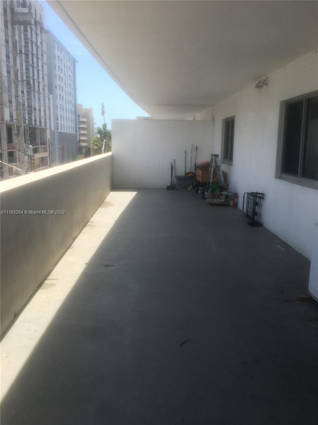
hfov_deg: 48.2
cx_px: 159
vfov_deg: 61.7
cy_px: 212
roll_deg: -1.0
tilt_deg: -8.3
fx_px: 355
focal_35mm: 29
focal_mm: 4.15
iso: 25
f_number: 2.2
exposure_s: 1/1131
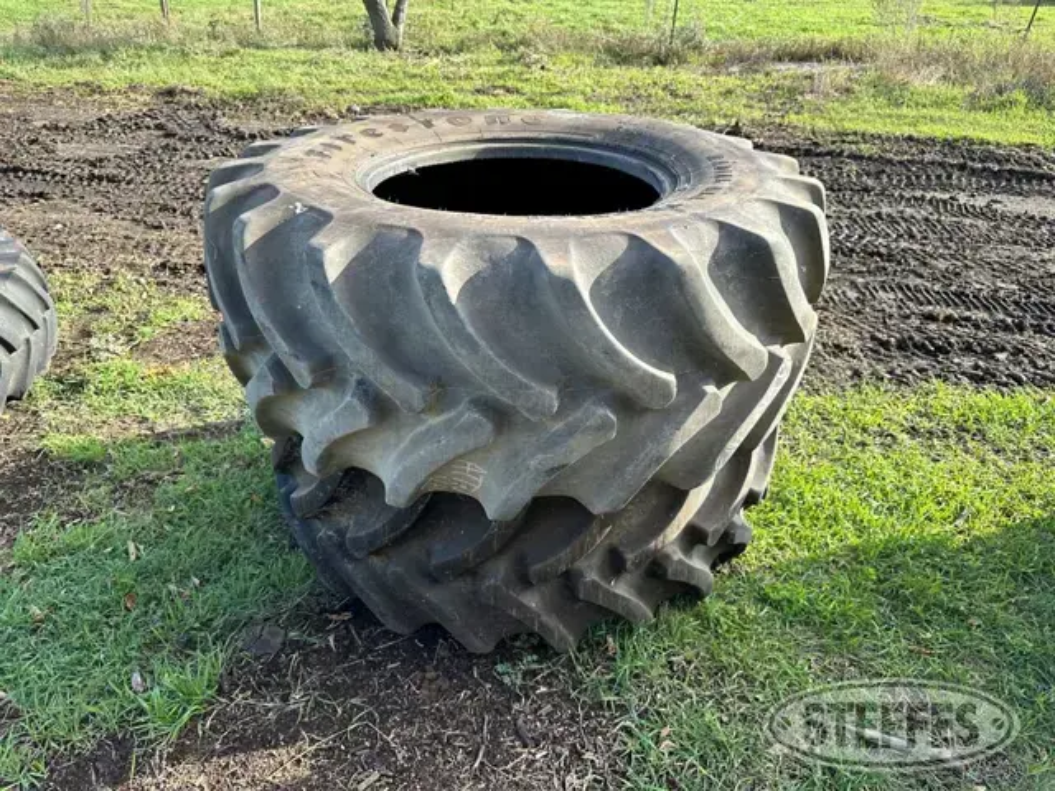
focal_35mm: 24
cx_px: 528
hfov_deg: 71.6
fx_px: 731
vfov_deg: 56.8
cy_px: 396
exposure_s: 1/718
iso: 80
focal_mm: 6.86
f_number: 1.78
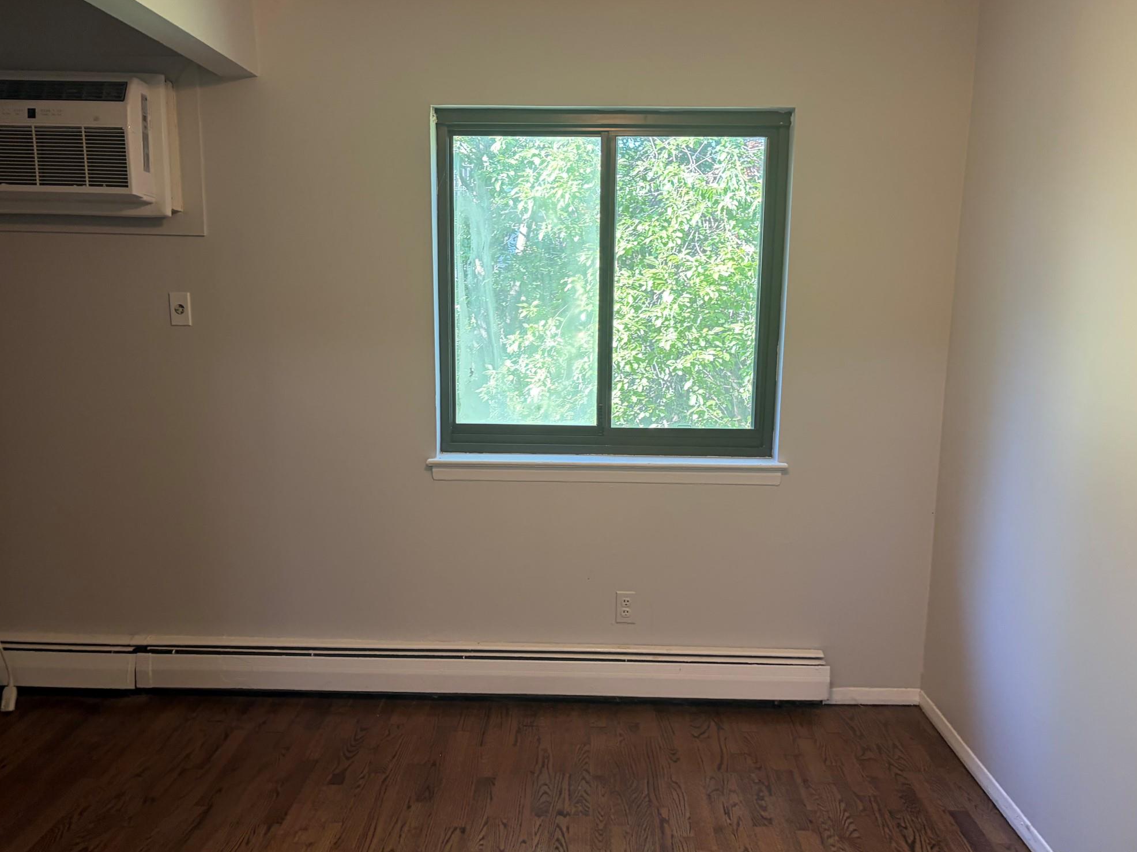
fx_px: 887
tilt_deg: -6.7
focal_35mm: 27
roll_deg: +0.9
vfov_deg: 51.4
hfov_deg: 65.3
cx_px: 581
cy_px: 431
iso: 100
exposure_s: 1/60
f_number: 1.6
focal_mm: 5.96
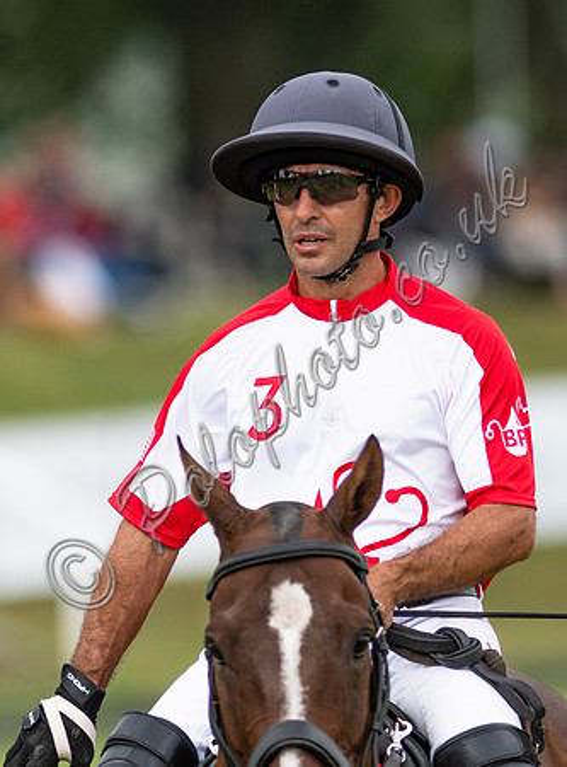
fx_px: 19935
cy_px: 248
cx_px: 249
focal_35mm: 905
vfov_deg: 2.2
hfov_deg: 1.6
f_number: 2.8
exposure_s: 1/4000
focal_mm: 300
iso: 250
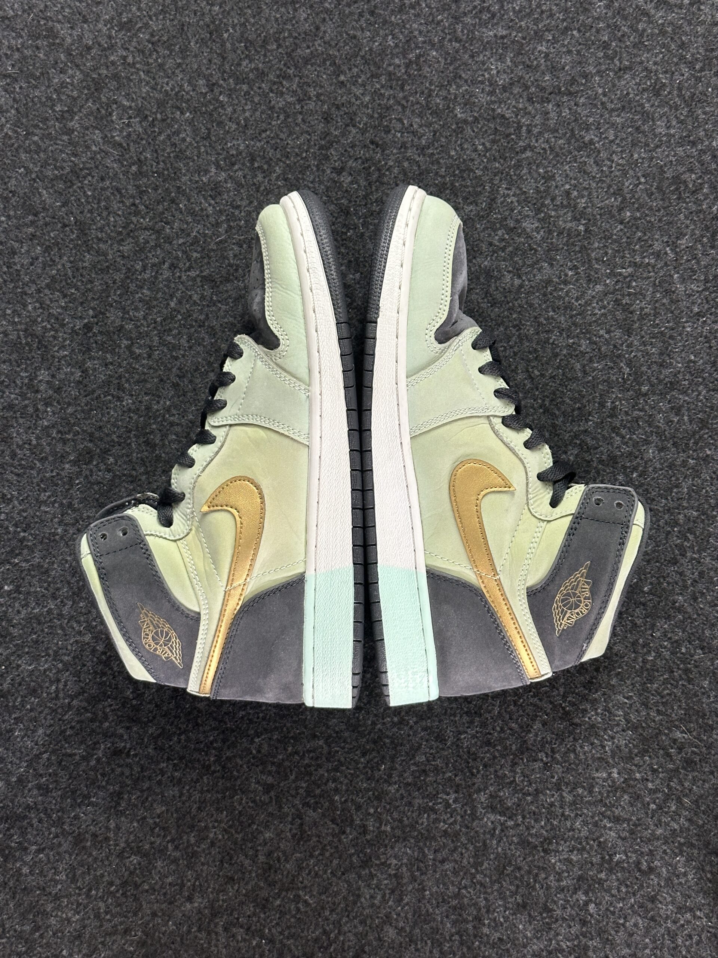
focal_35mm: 48
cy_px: 479
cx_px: 359
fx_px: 1327
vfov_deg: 39.7
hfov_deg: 30.3
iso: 250
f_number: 1.78
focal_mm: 6.86
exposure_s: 1/50
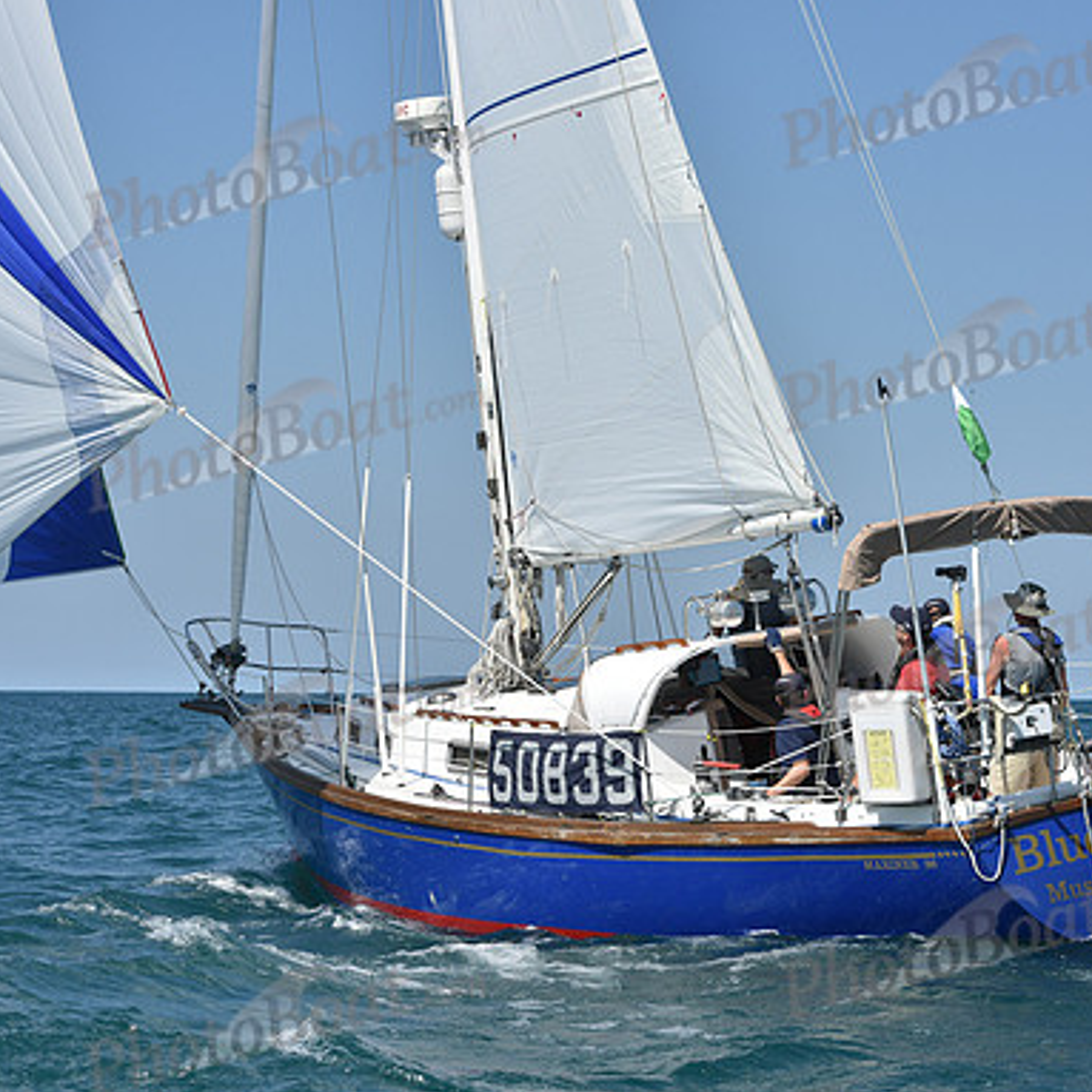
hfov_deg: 19.3
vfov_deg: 19.3
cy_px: 546
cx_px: 636
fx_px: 3212
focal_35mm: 90
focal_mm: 70
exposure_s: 1/1600
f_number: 7.1
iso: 250
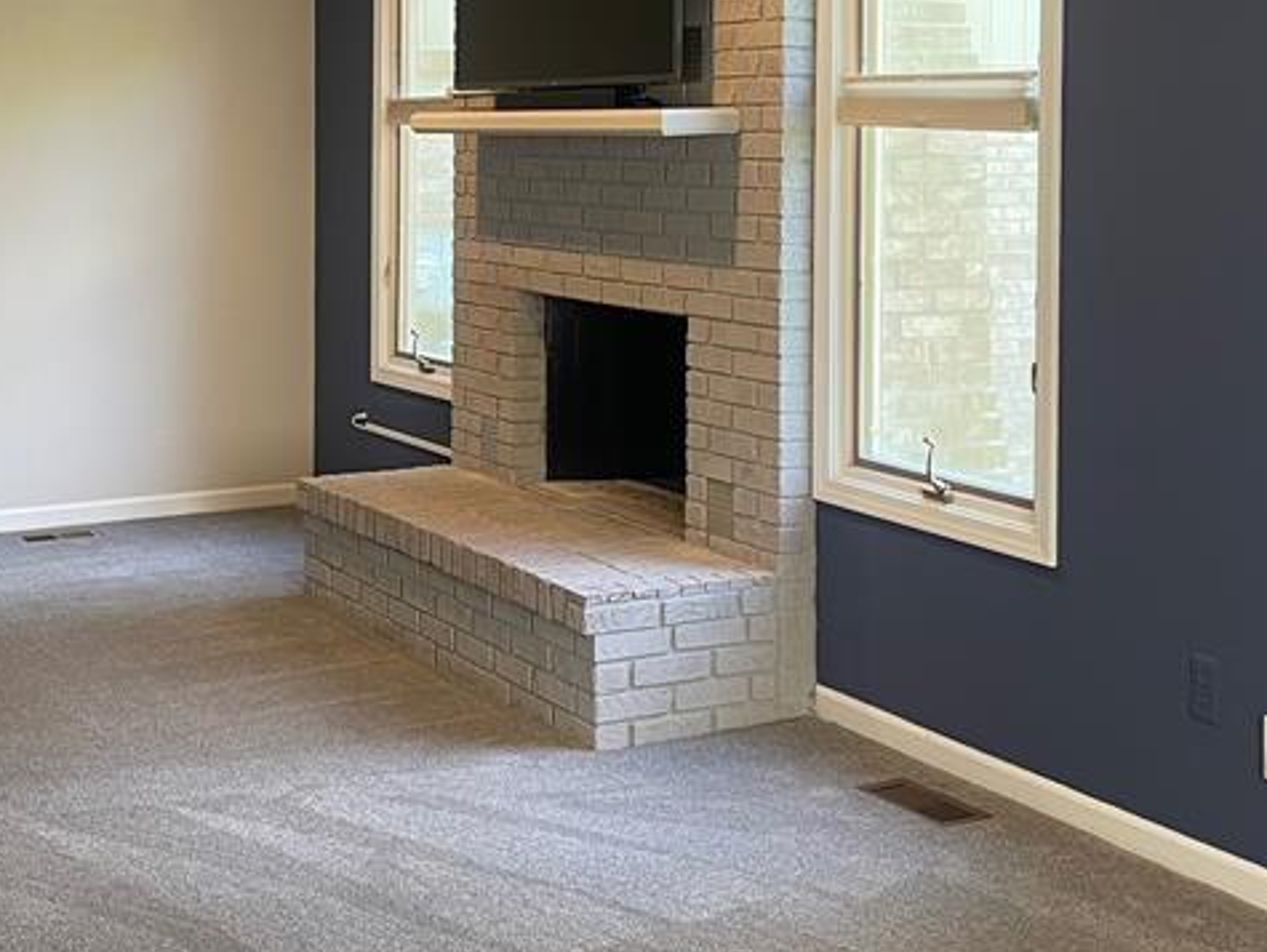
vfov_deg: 25.6
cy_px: 171
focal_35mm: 56
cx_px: 496
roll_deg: -0.5
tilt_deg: -0.9
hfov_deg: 34.2
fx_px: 2051
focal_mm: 4.2
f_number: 1.6
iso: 80
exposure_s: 1/60
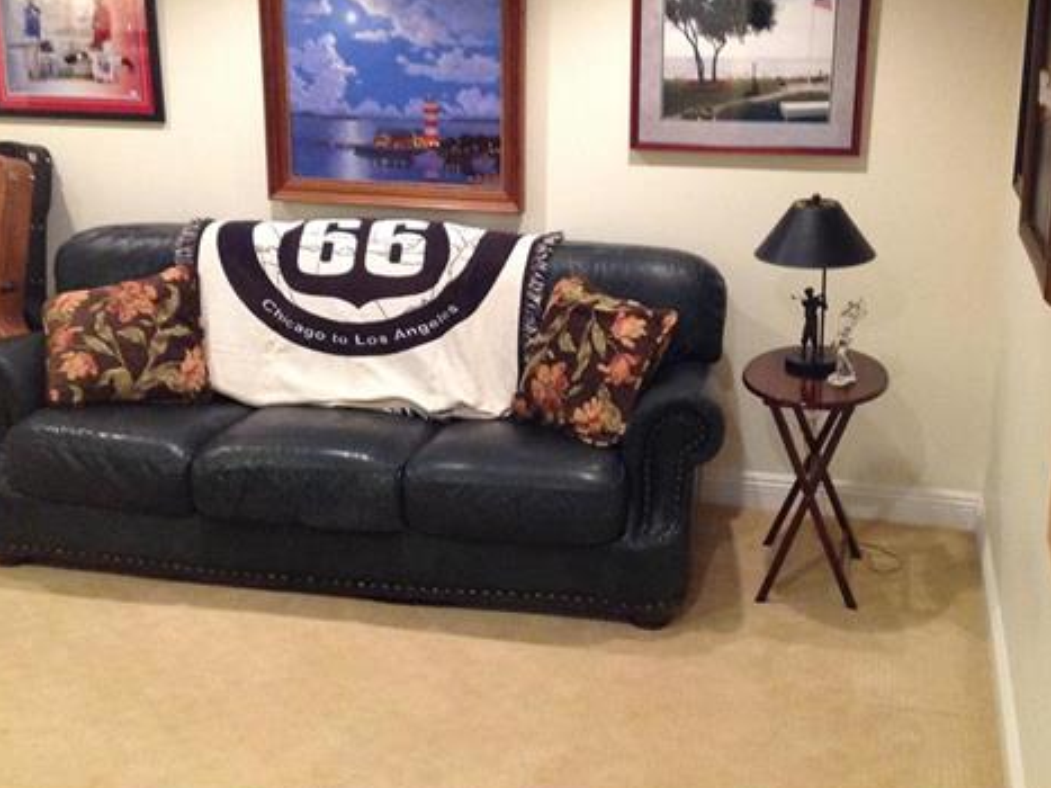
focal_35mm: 48
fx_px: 1457
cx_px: 518
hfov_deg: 39.7
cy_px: 281
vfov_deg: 30.1
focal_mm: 4.28
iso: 320
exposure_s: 1/15
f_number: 2.4
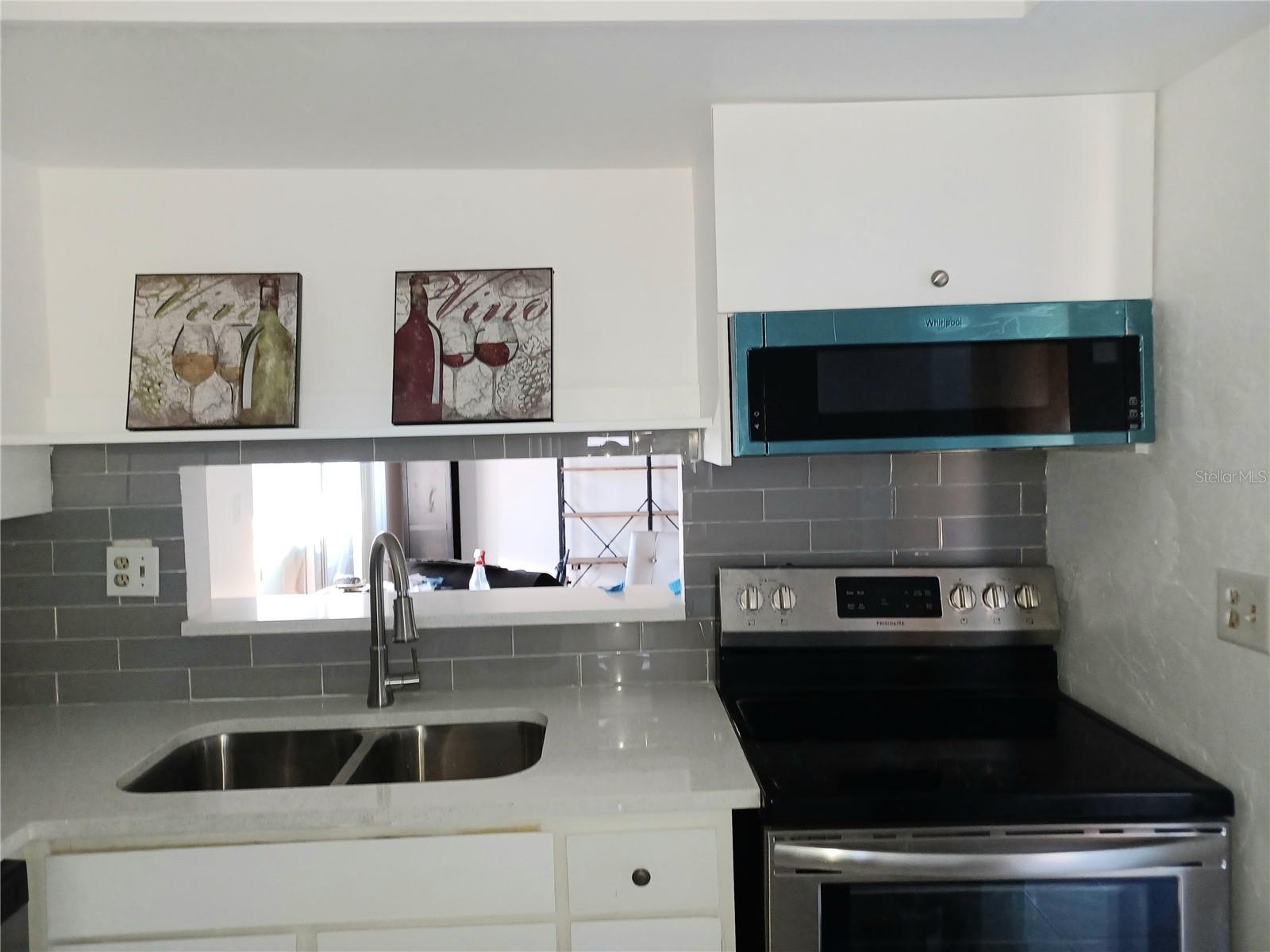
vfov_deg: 54.9
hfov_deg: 69.4
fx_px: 917
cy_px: 476
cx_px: 635
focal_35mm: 25
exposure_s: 1/30
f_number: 1.8
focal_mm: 4.6
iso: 320
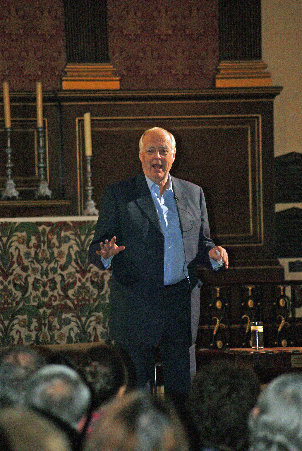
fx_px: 2635
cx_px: 151
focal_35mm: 210
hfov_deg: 6.6
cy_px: 226
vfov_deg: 9.8
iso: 400
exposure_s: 1/125
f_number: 4.5
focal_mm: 140
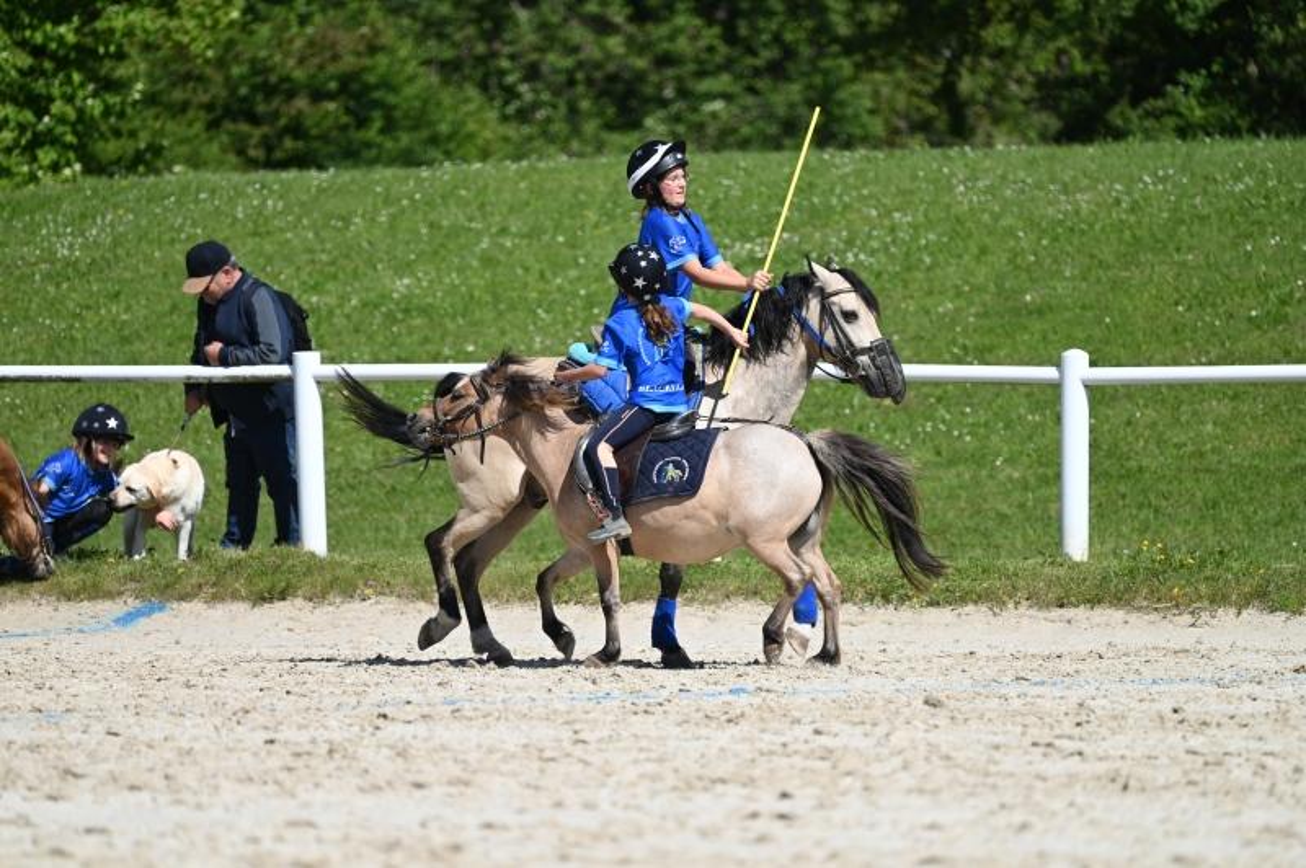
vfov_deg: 3.4
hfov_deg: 5.2
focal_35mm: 400
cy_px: 434
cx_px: 653
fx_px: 14499
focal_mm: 400
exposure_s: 1/1250
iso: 250
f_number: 5.6
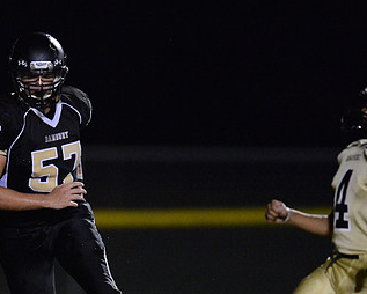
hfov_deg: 2.8
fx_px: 7456
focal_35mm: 686
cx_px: 36
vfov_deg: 2.3
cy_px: 222
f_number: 2.8
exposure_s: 1/640
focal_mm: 400
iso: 12800
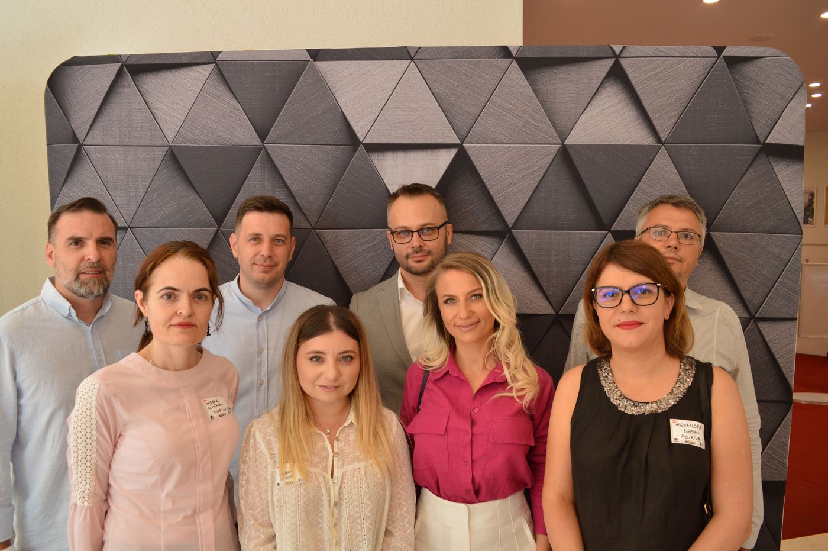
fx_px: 620
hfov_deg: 67.4
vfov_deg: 47.9
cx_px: 414
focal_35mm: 27
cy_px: 276
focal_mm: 18
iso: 400
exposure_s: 1/100
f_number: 5
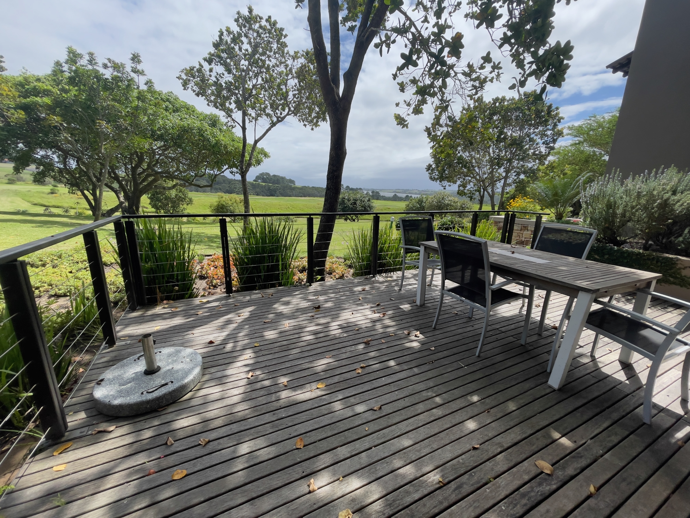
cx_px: 345
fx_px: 259
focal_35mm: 13
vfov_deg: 89.9
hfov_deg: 106.2
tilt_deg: -14.1
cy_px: 259
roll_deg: -1.1
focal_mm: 1.54
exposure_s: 1/666
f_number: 2.4
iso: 25
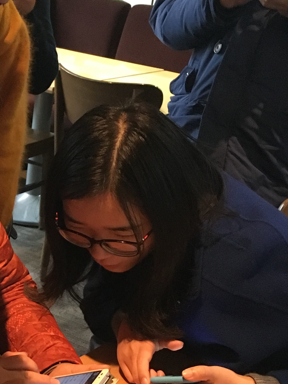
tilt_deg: -24.4
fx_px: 799
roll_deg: -2.8
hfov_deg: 19.2
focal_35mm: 72
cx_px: -67
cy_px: 279
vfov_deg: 26.7
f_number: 2.2
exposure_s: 1/17
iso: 250
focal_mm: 4.15
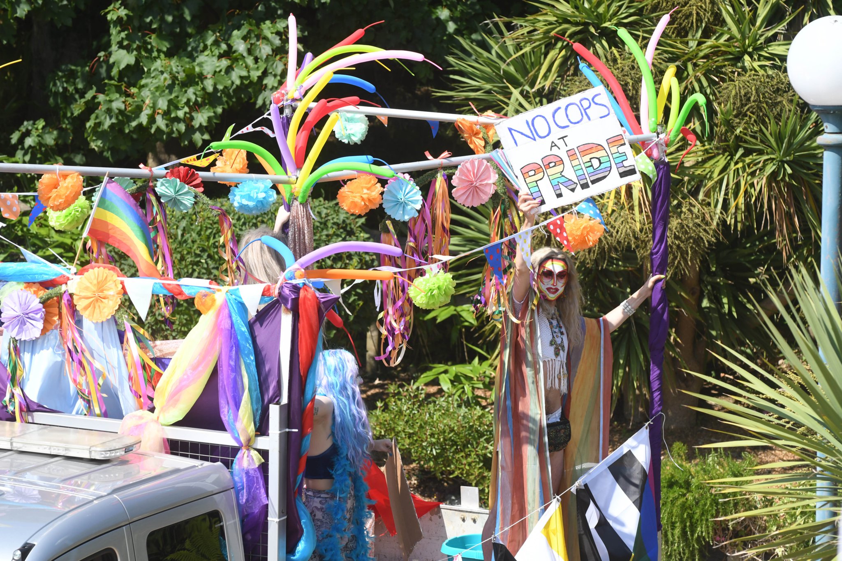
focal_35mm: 225
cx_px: 421
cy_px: 280
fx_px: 5262
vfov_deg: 6.1
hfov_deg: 9.1
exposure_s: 1/2000
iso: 640
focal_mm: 150
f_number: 5
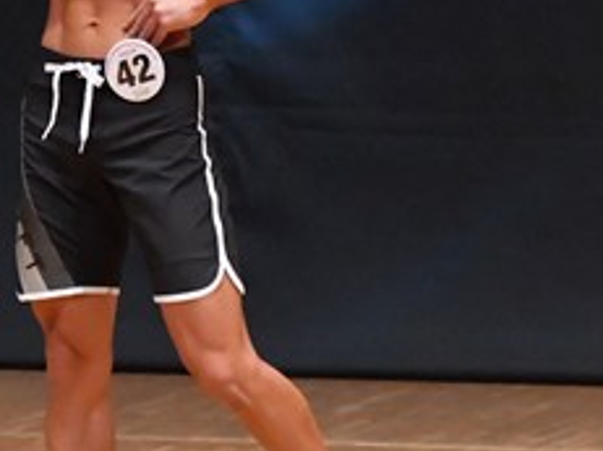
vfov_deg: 1.7
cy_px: 47
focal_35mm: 871
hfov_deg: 2.3
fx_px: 15165
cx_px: 218
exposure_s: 1/400
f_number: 5.6
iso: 8000
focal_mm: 180
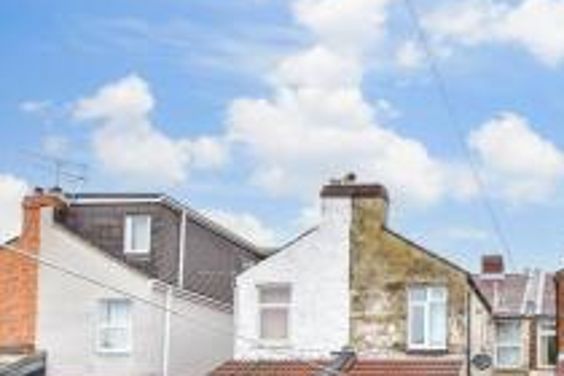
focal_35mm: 34
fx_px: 533
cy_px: 396
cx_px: 551
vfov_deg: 34.5
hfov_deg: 47.4
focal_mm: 10
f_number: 8
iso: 500
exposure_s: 1/125
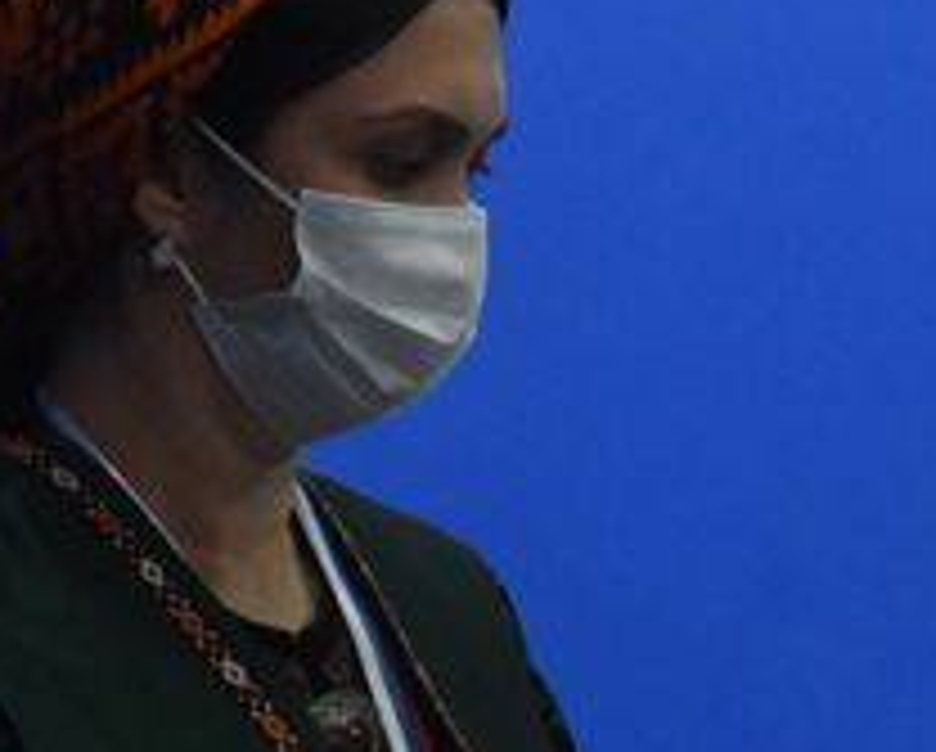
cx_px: 803
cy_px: 662
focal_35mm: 271
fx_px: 7518
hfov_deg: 7.1
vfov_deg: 5.7
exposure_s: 1/1000
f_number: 4
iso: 12800
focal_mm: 86
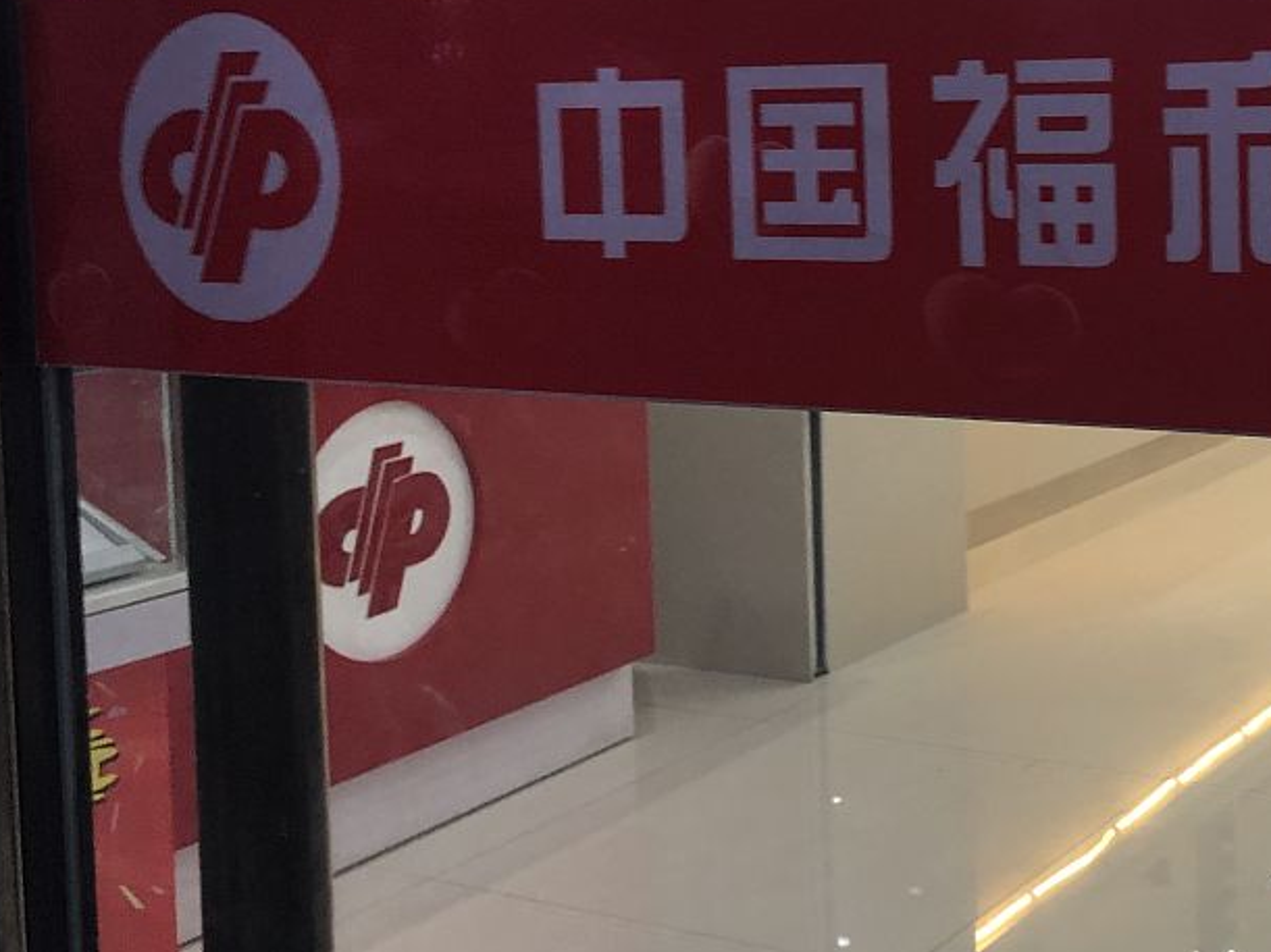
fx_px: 2019
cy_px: 239
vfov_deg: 26.2
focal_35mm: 55
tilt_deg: -3.9
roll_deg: +1.4
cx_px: 1150
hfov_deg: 33.1
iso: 40
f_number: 1.8
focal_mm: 3.99
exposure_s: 1/17
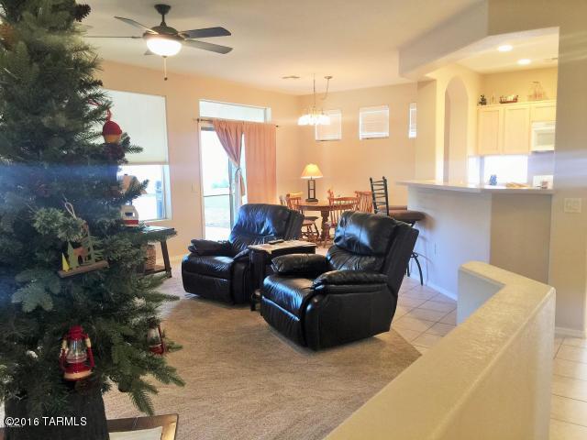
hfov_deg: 61.7
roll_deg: -0.2
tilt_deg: -5.8
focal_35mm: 29
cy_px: 220
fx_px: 492
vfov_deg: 48.2
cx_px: 294
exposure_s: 1/15
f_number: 2.2
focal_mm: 4.15
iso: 50
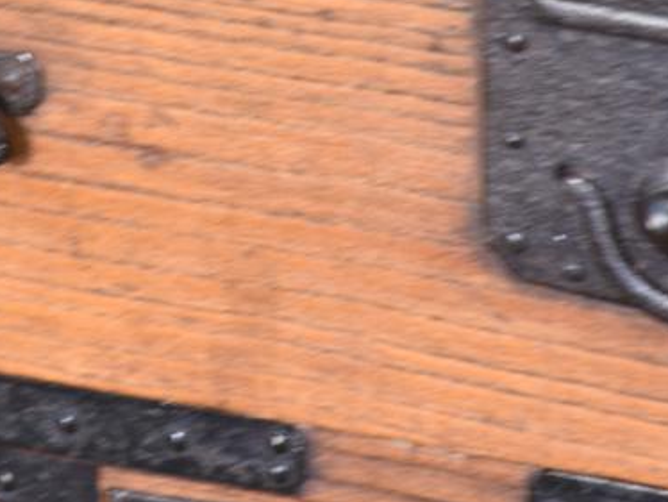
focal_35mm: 585
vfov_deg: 2.5
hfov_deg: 3.4
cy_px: 21
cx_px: 188
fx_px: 11296
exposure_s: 1/10
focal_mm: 140
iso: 400
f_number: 5.6
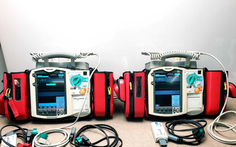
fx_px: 180
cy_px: 89
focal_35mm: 28
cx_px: 118
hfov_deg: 66.5
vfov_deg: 44.3
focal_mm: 4.3
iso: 100
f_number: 2.4
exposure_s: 1/100
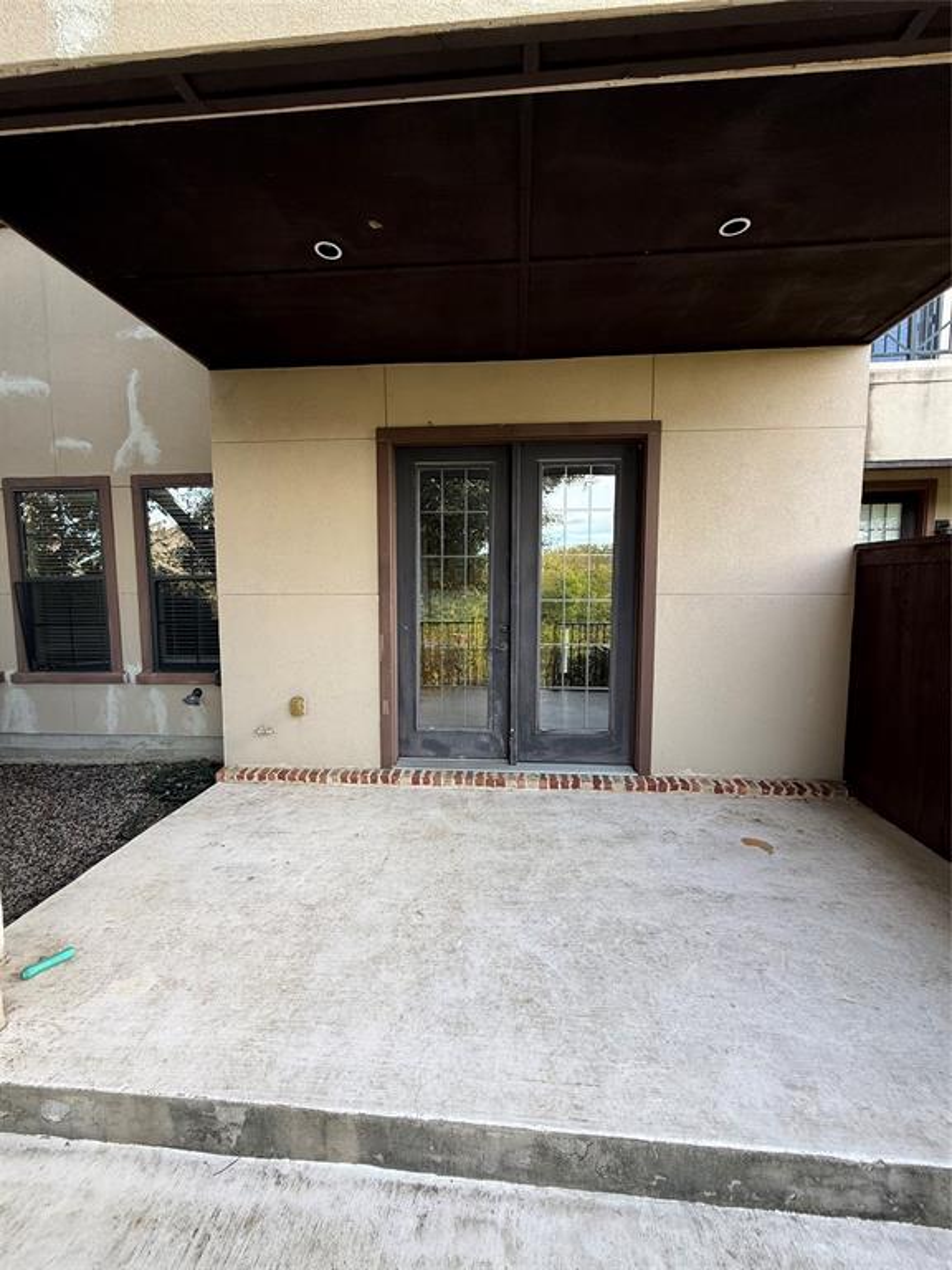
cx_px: 476
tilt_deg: -5.1
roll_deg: -0.5
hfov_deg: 85.7
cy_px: 635
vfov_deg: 102.1
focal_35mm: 14
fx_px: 513
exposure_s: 1/107
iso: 64
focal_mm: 2.22
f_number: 2.2
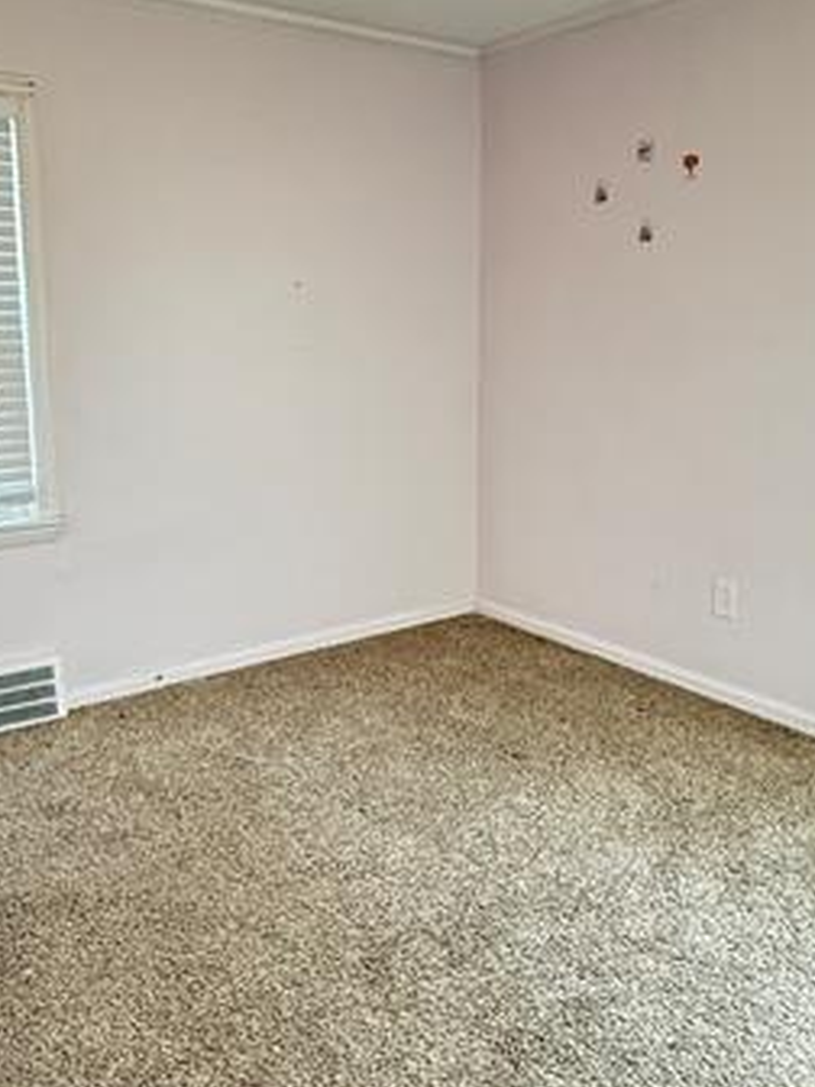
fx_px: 1005
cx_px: 391
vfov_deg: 56.6
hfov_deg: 44.2
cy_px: 459
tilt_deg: -7.7
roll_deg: +0.2
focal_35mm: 32
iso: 500
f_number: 2.2
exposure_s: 1/60
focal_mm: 2.22
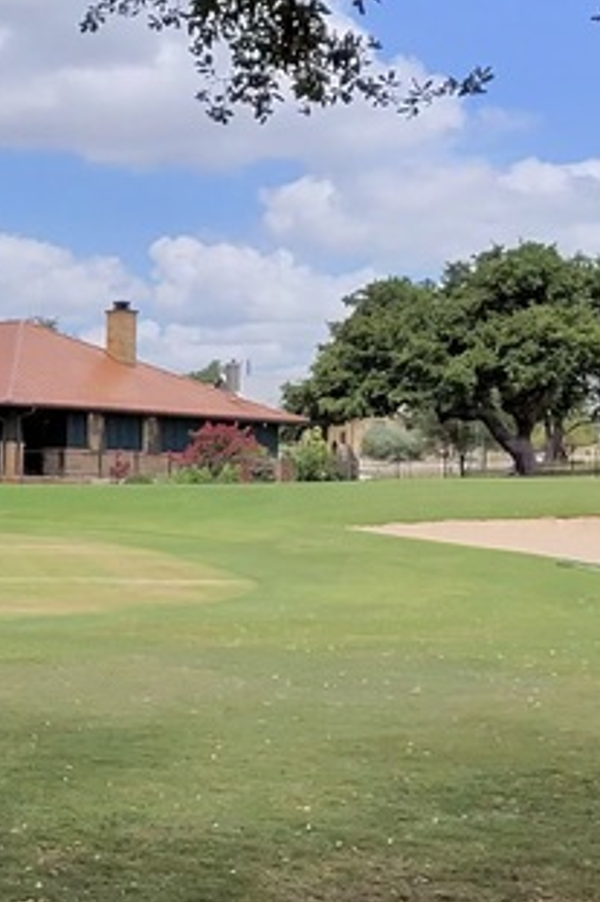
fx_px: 1176
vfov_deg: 41.9
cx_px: -145
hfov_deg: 25.3
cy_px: 397
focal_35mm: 47
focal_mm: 2.24
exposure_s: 1/1000
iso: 54
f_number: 2.2
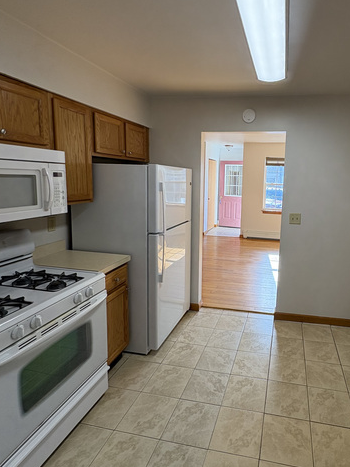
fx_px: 270
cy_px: 210
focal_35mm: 20
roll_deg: -2.4
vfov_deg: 81.5
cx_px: 243
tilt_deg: -6.2
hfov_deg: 63.7
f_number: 2.2
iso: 64
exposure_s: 1/184
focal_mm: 2.22
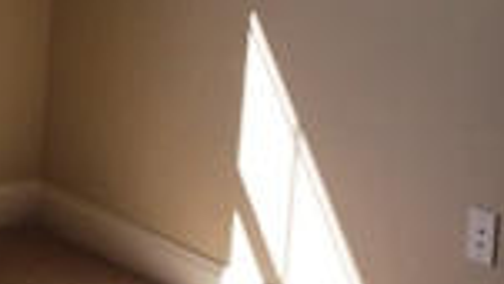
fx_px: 1791
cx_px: -187
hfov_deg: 15.1
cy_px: -277
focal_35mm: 134
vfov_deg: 8.6
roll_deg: -4.4
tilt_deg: -3.8
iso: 32
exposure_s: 1/608
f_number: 2.2
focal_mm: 4.15
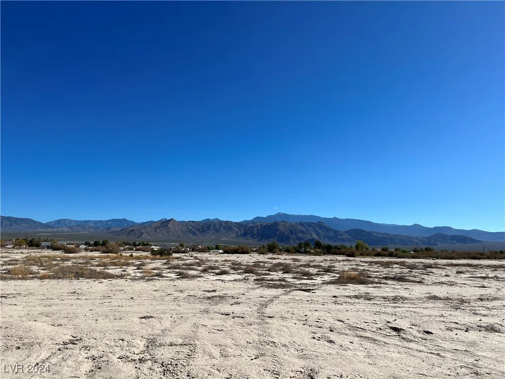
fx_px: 379
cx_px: 252
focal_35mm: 26
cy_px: 190
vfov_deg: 53.1
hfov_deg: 67.3
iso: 50
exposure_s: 1/6173
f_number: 1.6
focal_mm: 5.1
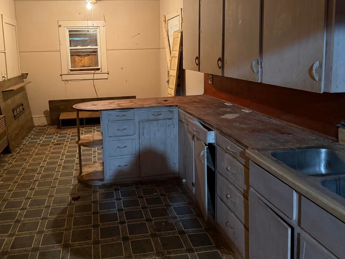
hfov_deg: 58.0
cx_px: 141
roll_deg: +1.0
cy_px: 93
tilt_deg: -7.6
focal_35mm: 31
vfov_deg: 45.0
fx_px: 309
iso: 800
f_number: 1.78
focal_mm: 6.76
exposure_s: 1/30
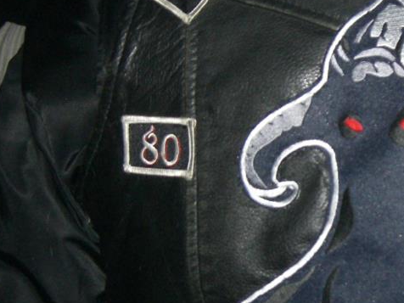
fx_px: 1272
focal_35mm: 109
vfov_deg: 13.5
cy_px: 219
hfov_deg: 17.7
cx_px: 392
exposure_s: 1/60
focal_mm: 7.9
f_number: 2.8
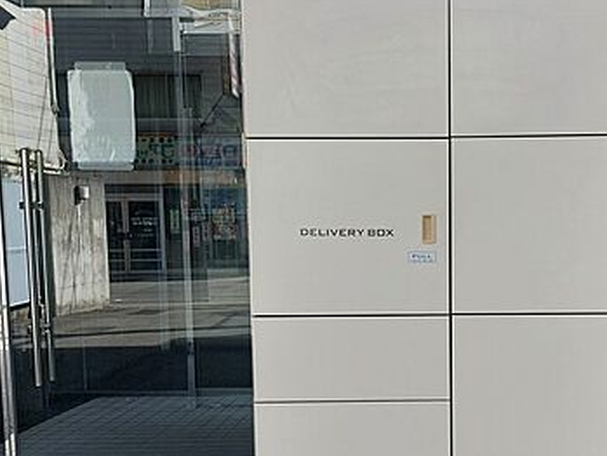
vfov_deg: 32.7
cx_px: 417
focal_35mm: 44
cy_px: 299
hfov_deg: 42.2
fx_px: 772
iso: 25
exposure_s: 1/195
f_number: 1.8
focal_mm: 5.23
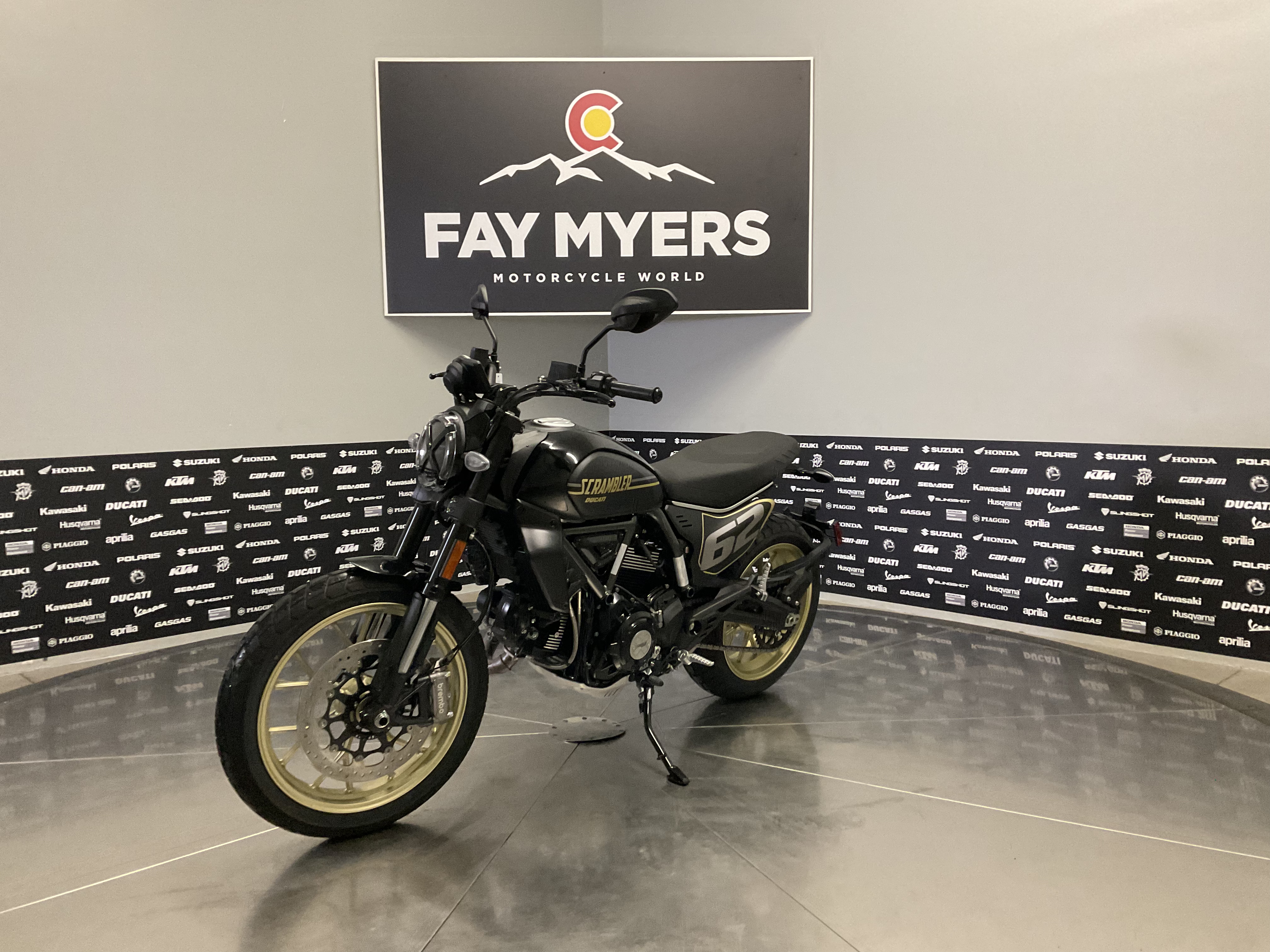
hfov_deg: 61.7
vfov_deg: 48.2
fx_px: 1064
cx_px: 635
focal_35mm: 29
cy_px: 476
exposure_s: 1/60
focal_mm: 3
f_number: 1.8
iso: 250
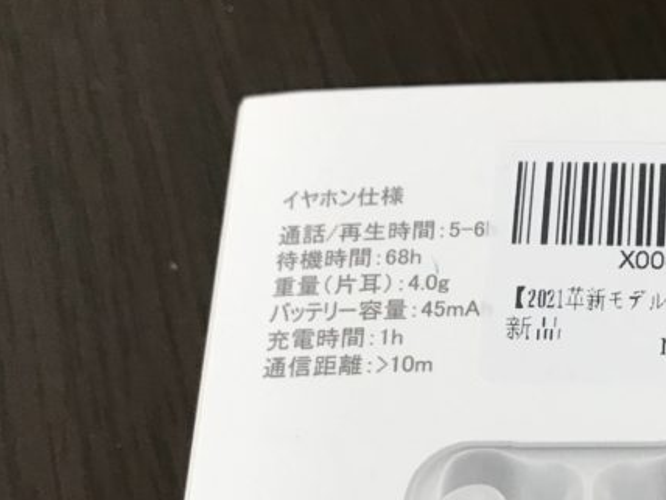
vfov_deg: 21.0
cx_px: 644
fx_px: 1289
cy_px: 537
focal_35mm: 67
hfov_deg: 27.5
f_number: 1.8
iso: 40
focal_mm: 3.99
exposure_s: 1/20
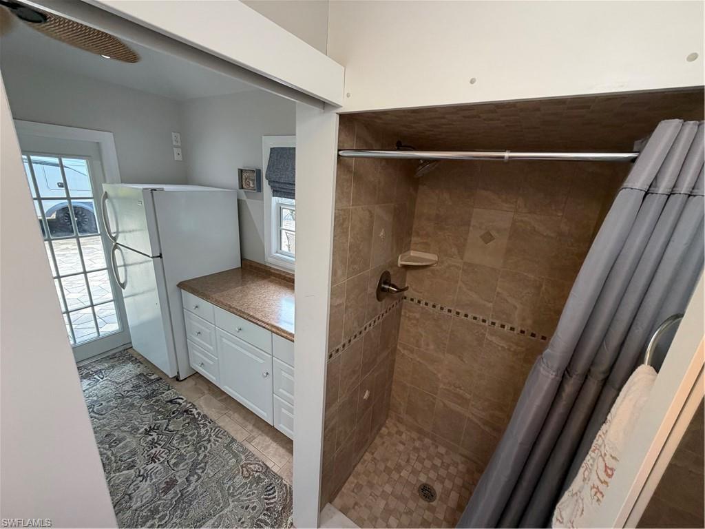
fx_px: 285
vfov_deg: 85.7
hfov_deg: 102.1
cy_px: 264
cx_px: 352
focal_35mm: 14
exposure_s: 1/120
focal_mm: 2.22
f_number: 2.2
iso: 250
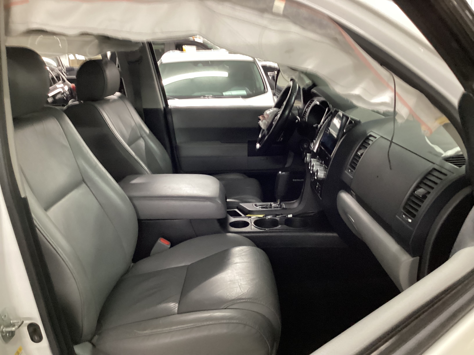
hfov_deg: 58.4
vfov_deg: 45.4
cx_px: 237
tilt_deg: -17.2
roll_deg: +0.3
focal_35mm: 31
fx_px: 424
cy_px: 178
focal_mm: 3.3
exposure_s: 1/25
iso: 320
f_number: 2.4
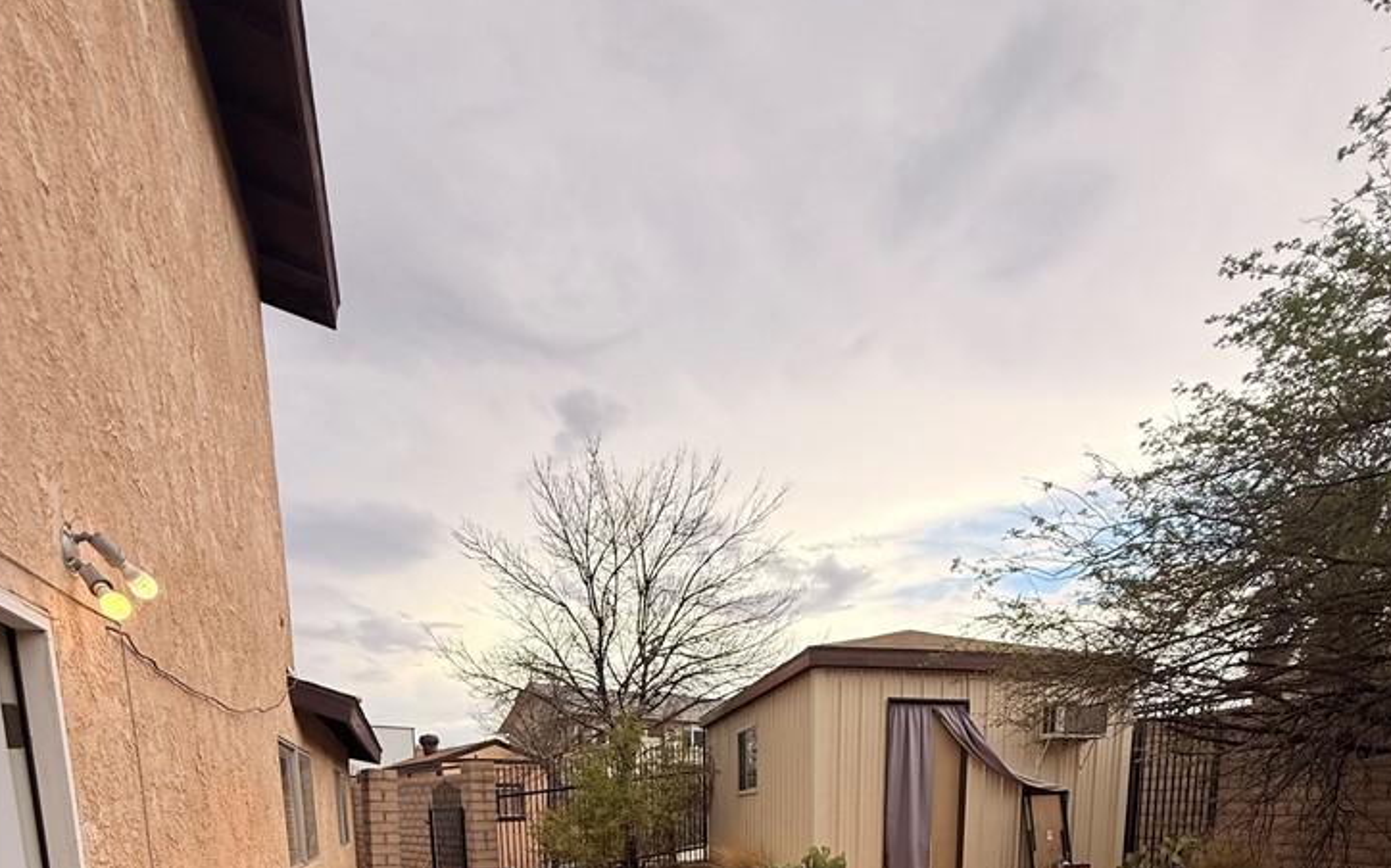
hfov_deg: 82.3
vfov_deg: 44.5
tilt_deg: -8.4
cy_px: 943
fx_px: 796
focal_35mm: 21
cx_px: 709
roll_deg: +1.1
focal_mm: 2.22
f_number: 2.2
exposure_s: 1/820
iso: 64
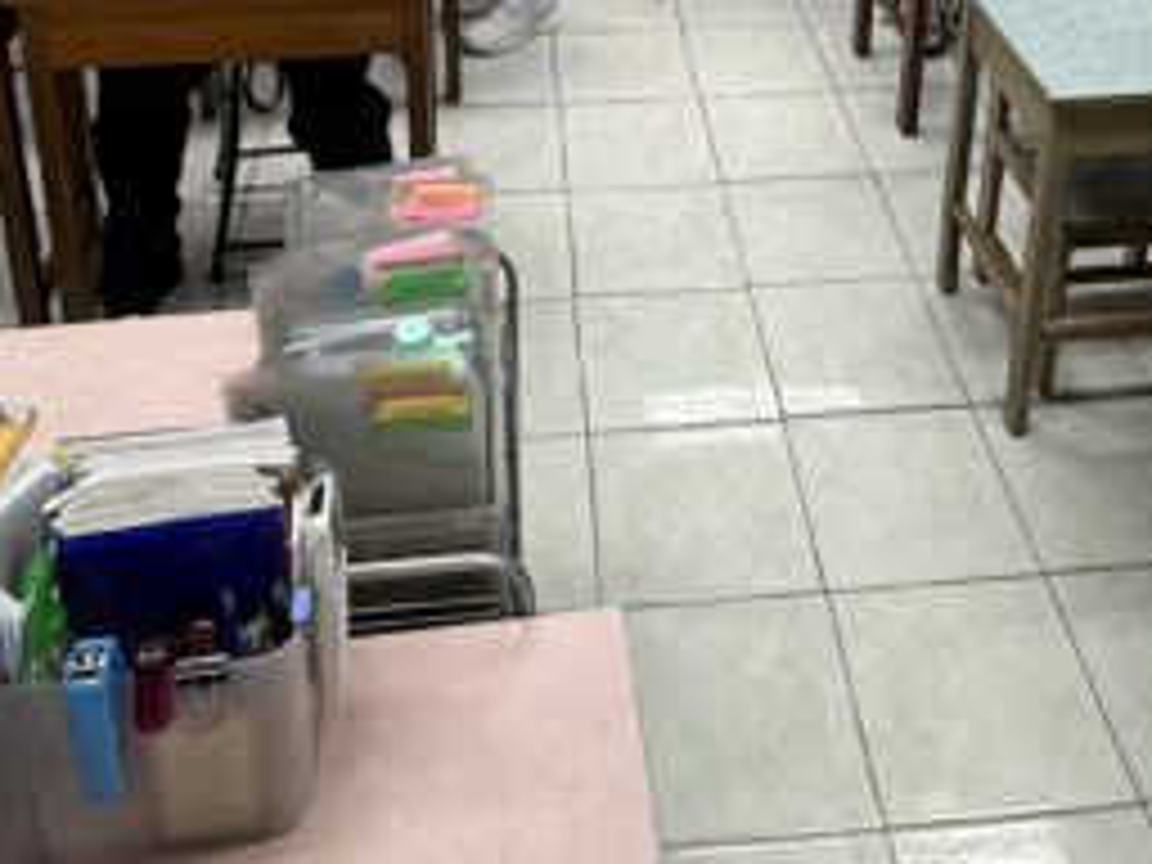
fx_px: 1398
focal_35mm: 42
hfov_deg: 44.7
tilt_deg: -17.5
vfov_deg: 28.9
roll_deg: -1.2
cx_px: 644
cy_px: -216
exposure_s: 1/60
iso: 200
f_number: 2.2
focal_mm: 2.22
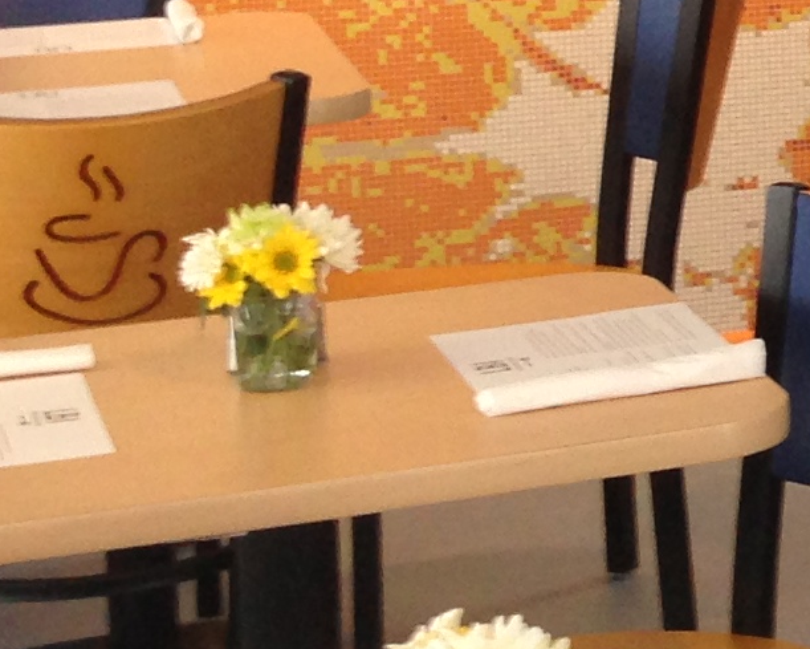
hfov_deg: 9.8
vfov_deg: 8.9
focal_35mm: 172
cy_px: -186
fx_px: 4124
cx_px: 1978
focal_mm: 4.13
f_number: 2.4
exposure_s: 1/20
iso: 64
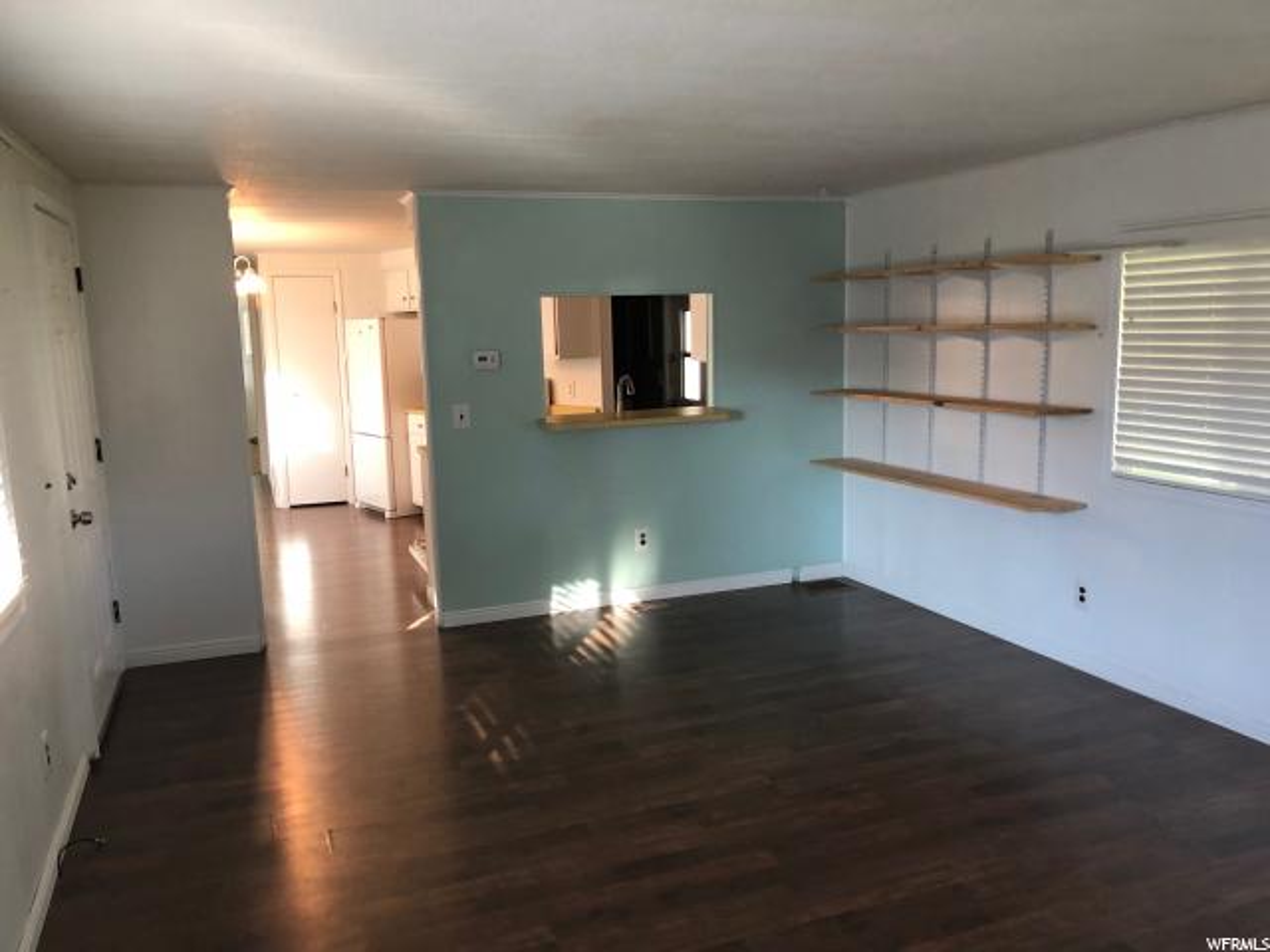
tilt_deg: -9.2
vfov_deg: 49.7
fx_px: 1027
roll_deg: +3.0
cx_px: 635
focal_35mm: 28
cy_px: 476
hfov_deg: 63.4
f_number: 1.8
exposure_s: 1/15
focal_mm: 4
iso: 50
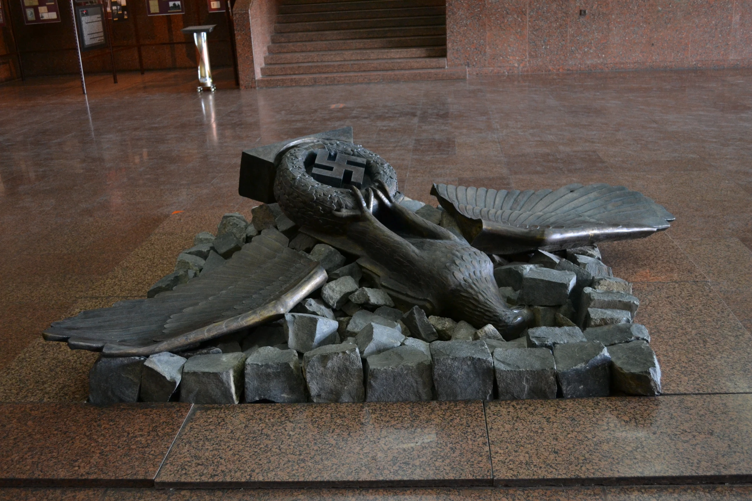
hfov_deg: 53.1
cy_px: 250
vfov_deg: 36.9
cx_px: 376
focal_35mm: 36
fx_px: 752
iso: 1250
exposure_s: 1/15
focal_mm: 24
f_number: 4
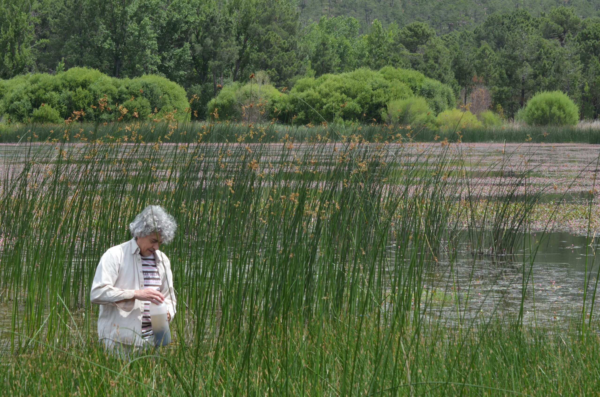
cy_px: 198
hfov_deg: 19.5
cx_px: 300
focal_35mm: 105
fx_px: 1747
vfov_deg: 13.0
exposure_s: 1/250
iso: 280
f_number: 10
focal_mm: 70
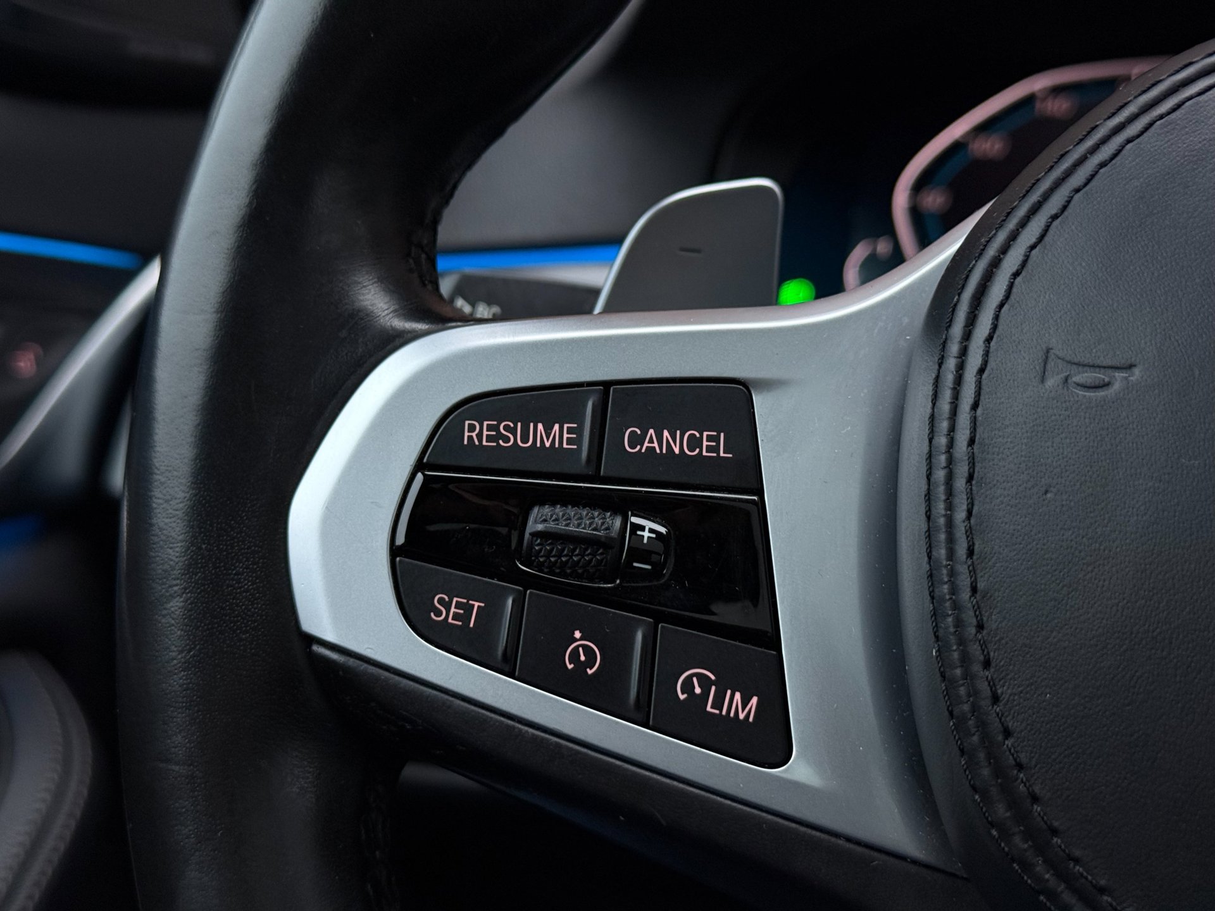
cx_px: 608
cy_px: 456
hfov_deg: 39.7
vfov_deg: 30.3
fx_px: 1685
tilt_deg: -13.0
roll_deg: -0.5
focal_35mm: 48
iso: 160
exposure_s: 1/49
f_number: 1.78
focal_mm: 6.76
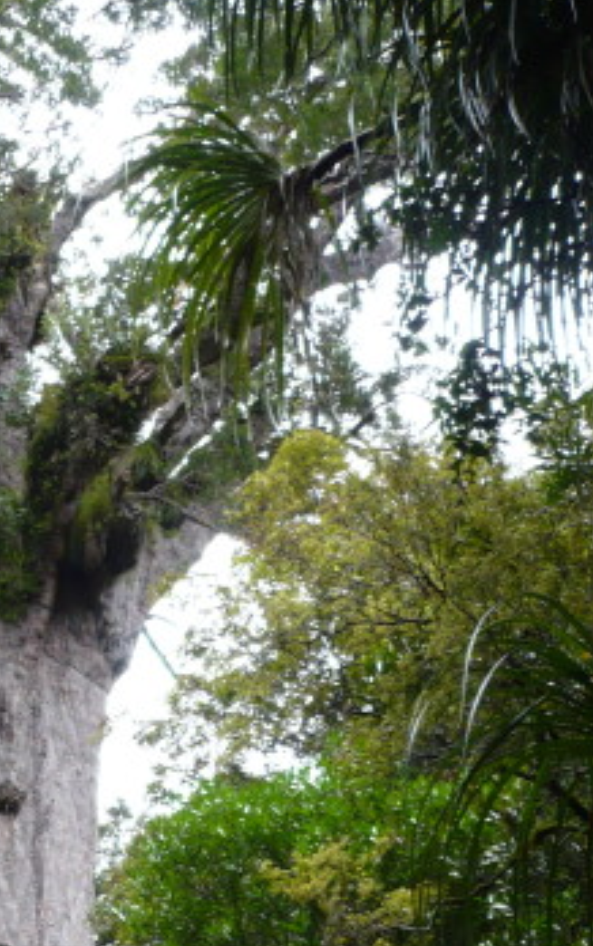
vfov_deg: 28.0
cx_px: 0
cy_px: 825
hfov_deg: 17.9
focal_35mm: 71
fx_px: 1833
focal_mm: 5.8
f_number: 2.8
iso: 100
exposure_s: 1/100
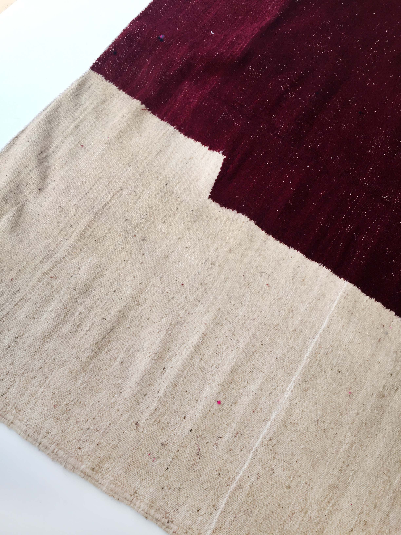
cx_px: 200
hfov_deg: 48.2
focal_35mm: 29
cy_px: 268
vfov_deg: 61.7
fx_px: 448
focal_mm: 4.15
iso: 40
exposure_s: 1/50
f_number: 2.2
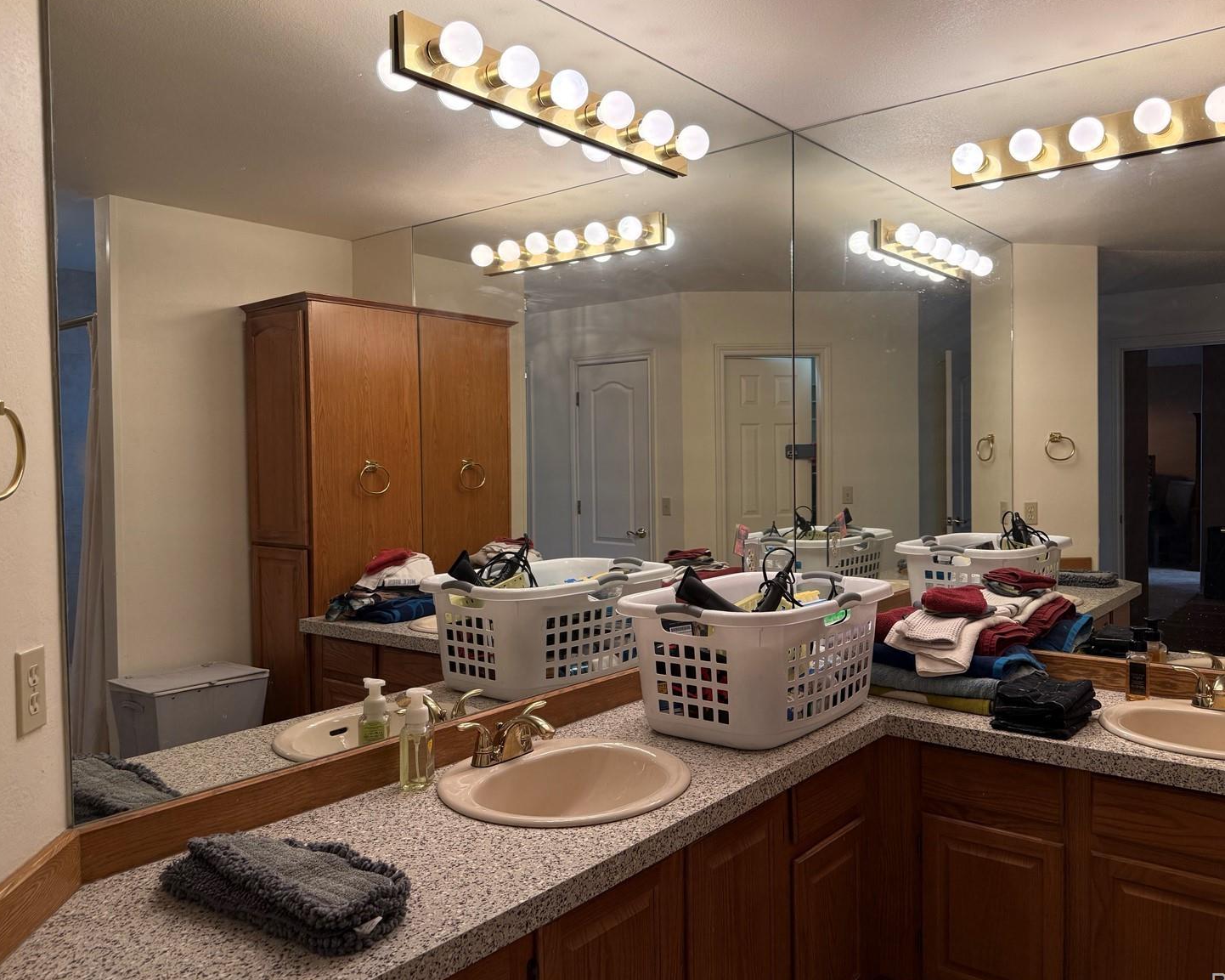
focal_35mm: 26
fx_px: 942
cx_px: 669
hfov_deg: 65.9
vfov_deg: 54.9
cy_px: 490
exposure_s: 1/190
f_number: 1.78
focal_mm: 6.76
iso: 200
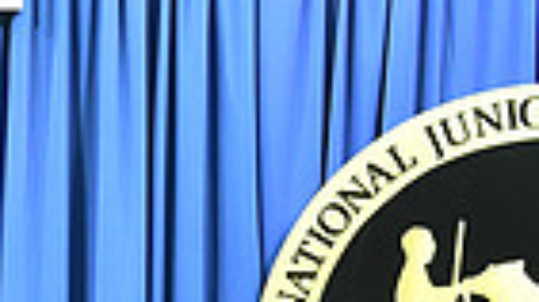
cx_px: -432
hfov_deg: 9.9
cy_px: 715
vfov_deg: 5.6
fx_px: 2956
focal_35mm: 207
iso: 3200
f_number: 5
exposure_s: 1/160
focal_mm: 48
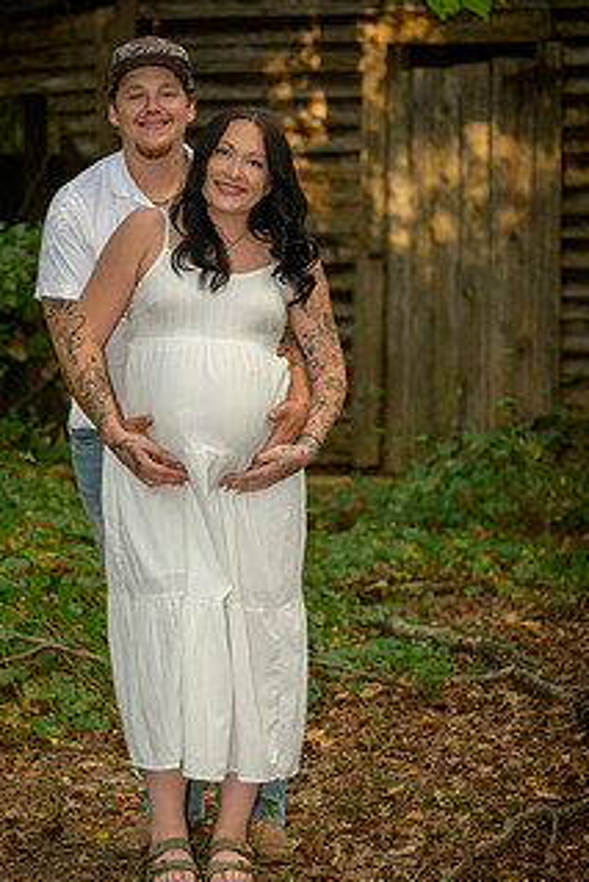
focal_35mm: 148
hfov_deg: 9.3
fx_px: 3628
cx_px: 216
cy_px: 481
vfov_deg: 13.9
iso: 200
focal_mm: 105
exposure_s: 1/60
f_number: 3.3
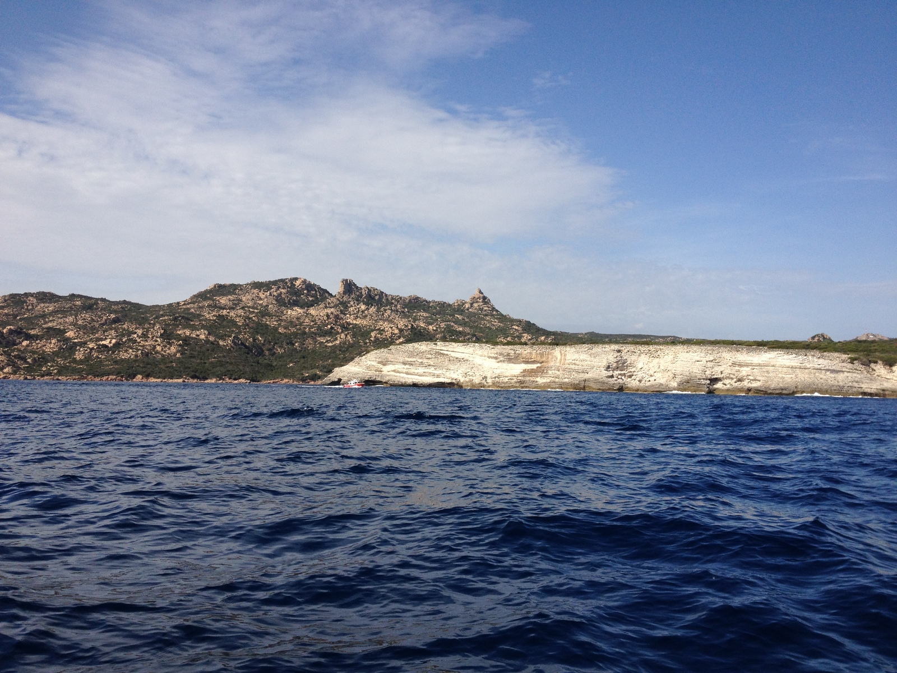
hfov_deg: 52.6
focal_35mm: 35
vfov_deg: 40.7
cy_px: 336
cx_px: 448
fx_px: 907
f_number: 2.4
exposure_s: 1/2632
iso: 64
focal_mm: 4.28
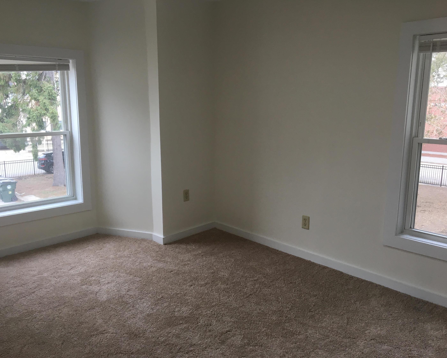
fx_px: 410
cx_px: 207
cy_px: 179
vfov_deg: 47.1
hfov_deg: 57.1
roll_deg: +0.3
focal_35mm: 31
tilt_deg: -11.8
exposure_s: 1/40
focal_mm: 4.15
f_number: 2.2
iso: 25
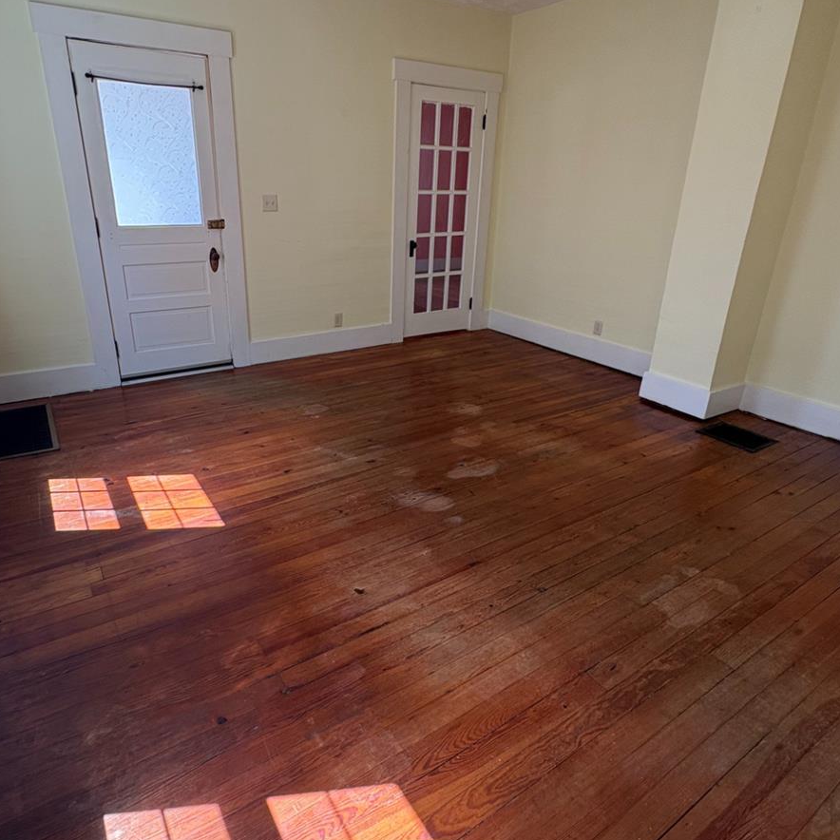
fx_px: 577
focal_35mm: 21
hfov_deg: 72.1
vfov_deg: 72.1
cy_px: 403
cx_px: 391
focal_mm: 2.22
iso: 200
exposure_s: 1/99
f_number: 2.2
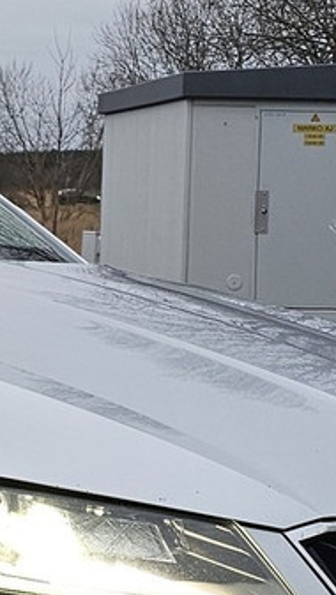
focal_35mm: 119
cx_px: -274
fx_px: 1882
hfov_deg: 9.7
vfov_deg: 18.0
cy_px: 245
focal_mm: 6.3
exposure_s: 1/62
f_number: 1.7
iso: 160
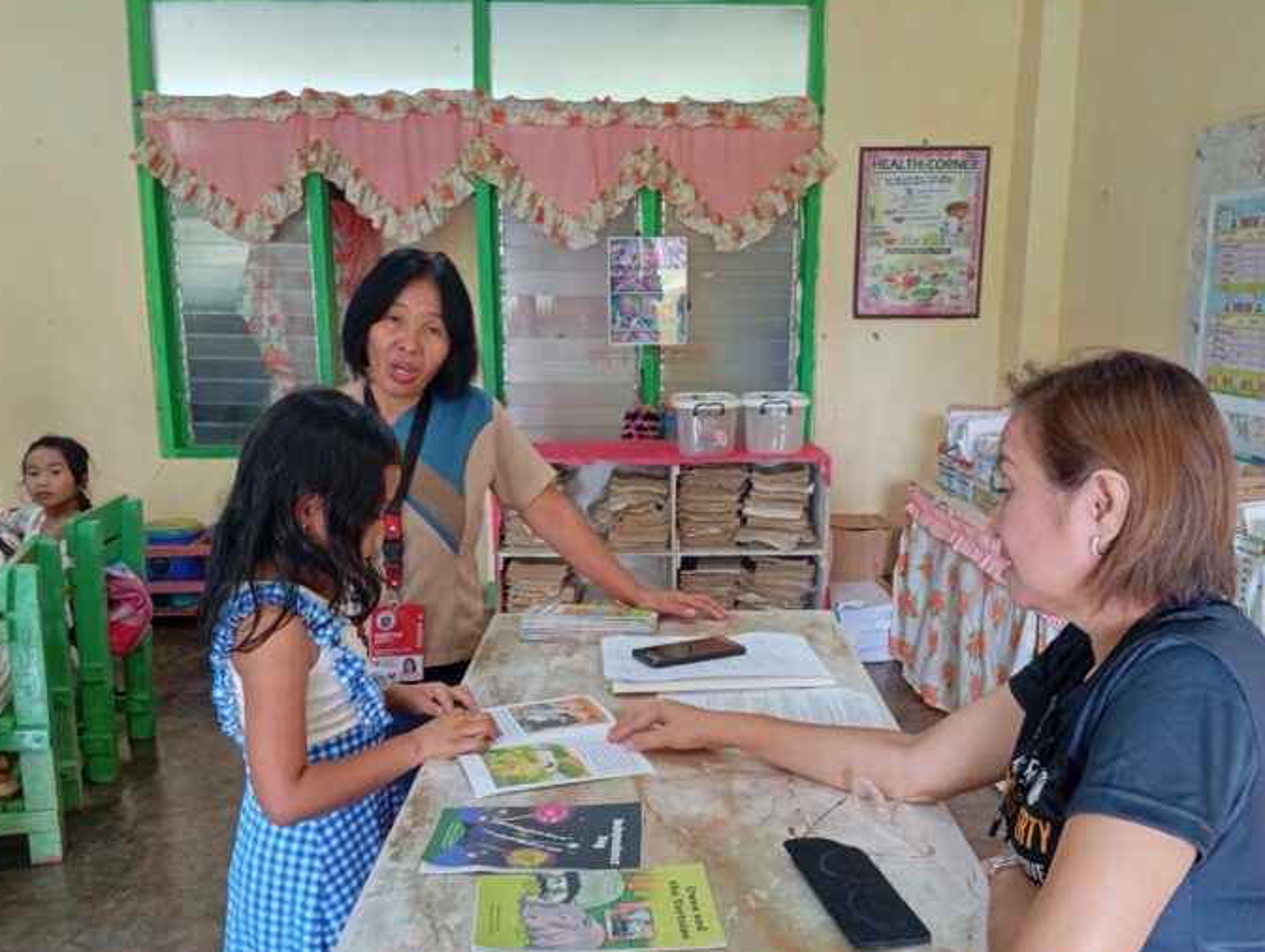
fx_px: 1171
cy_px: 547
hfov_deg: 56.7
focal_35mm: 32
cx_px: 632
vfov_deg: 44.1
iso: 362
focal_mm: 3.98
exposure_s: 1/30
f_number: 1.8
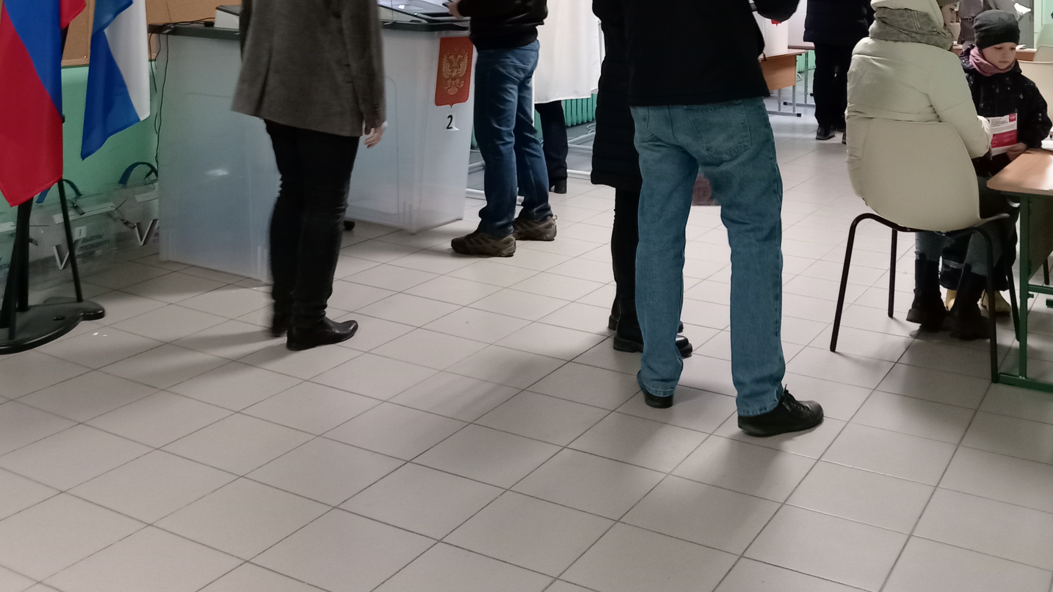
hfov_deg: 49.4
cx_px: 512
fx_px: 1145
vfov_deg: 26.5
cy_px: -74
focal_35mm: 41
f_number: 1.8
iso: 869
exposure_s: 1/20
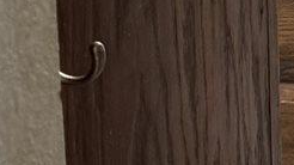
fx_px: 1909
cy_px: -329
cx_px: 914
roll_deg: -2.3
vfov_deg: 4.7
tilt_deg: -12.0
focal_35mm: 245
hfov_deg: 7.6
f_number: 1.78
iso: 200
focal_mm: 6.76
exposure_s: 1/120
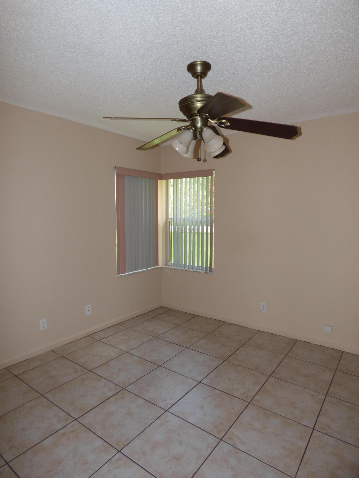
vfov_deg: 81.7
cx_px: 180
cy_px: 239
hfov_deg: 66.0
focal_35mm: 20
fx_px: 277
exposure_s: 1/60
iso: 100
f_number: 2.8
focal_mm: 3.58
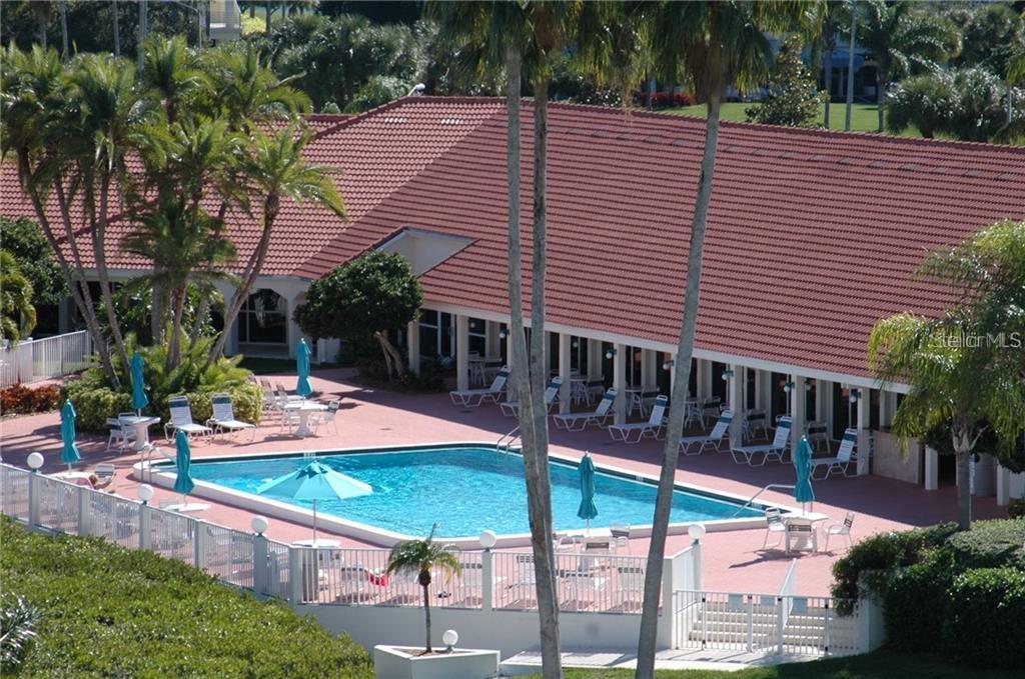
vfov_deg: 7.6
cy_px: 340
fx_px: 5116
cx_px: 512
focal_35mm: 180
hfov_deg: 11.4
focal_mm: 120
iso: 200
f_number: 6.3
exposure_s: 1/640
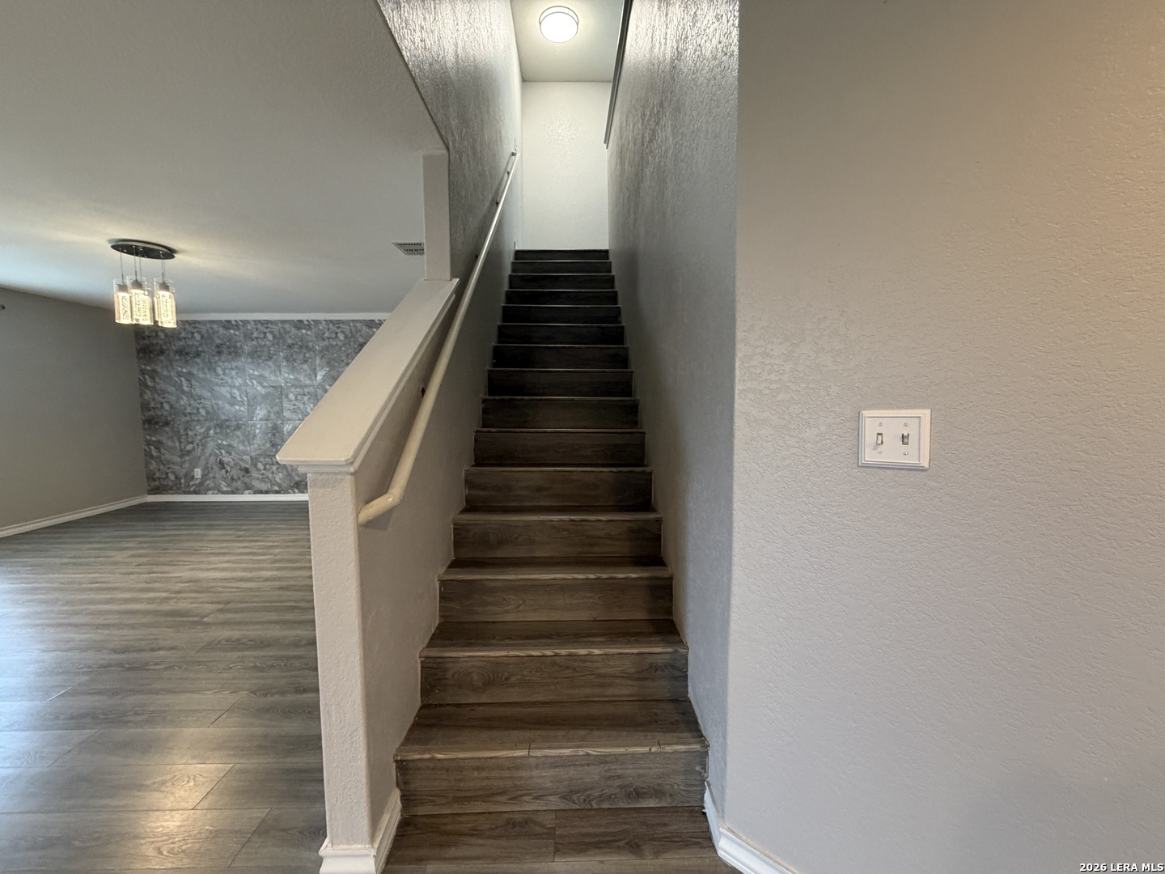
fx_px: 471
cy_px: 437
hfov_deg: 102.1
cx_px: 582
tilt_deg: -4.3
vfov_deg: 85.7
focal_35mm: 14
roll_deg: +0.5
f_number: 2.2
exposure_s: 1/60
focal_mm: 2.22
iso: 320
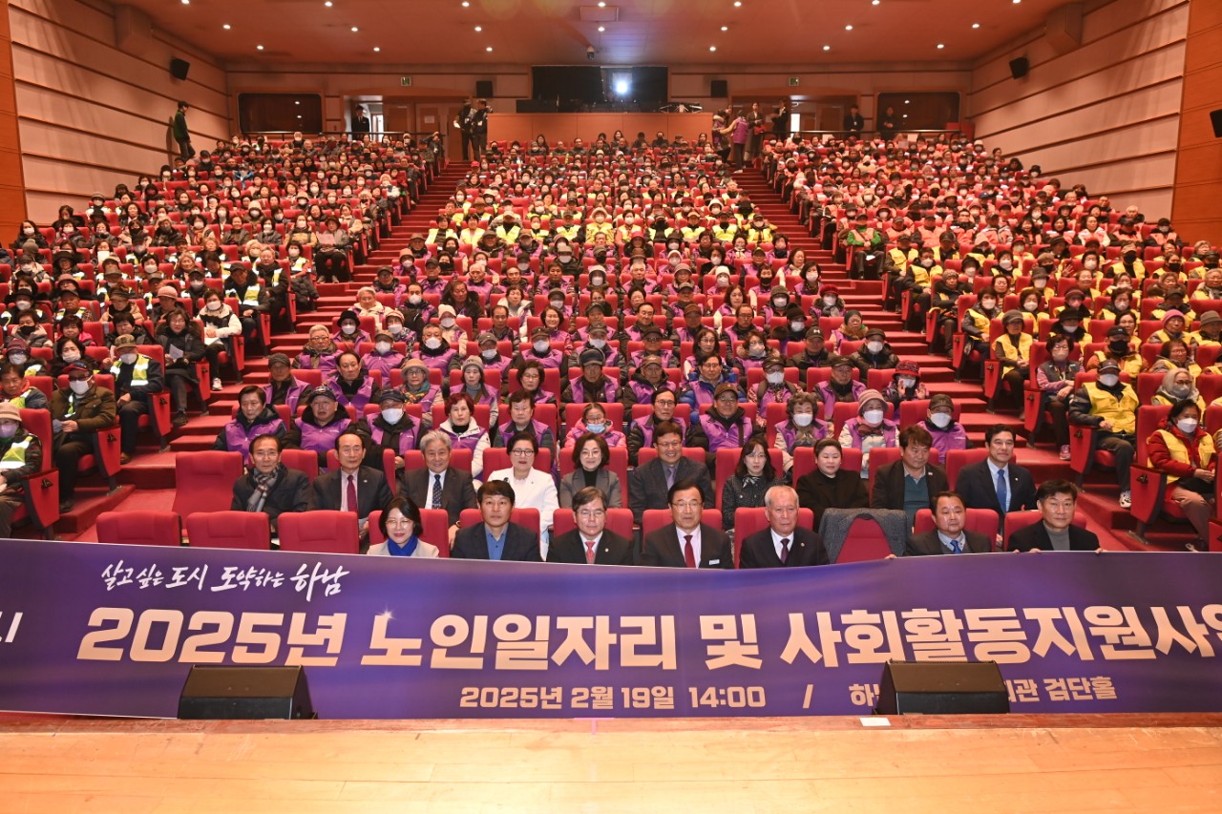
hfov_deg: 73.8
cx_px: 611
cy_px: 407
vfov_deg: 53.1
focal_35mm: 24
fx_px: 815
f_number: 4
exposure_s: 1/60.2
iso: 1250
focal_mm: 24
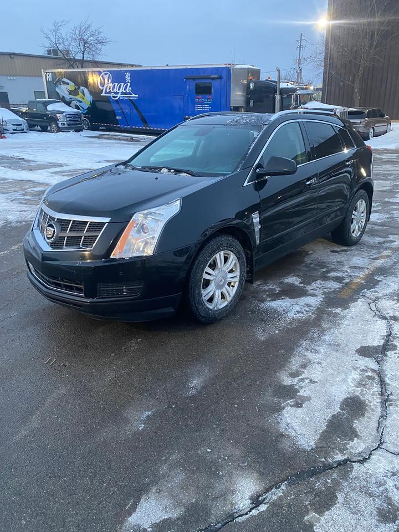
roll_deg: +2.1
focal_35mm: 26
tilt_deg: -24.0
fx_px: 400
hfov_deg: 53.1
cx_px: 200
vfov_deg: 67.3
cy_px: 266
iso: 500
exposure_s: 1/60
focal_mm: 4.25
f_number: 1.8
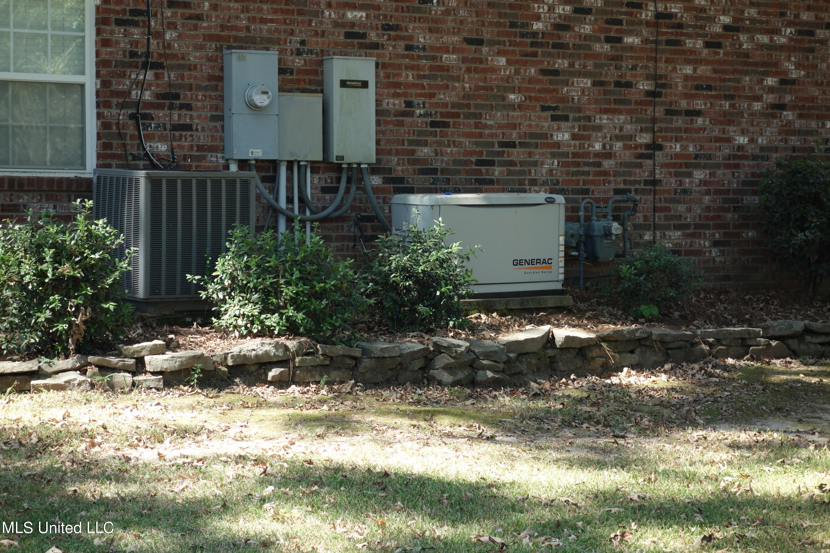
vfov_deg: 14.6
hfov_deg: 21.7
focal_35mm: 94
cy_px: 276
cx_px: 415
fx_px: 2167
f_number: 4.9
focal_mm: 34.94
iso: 160
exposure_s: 1/100
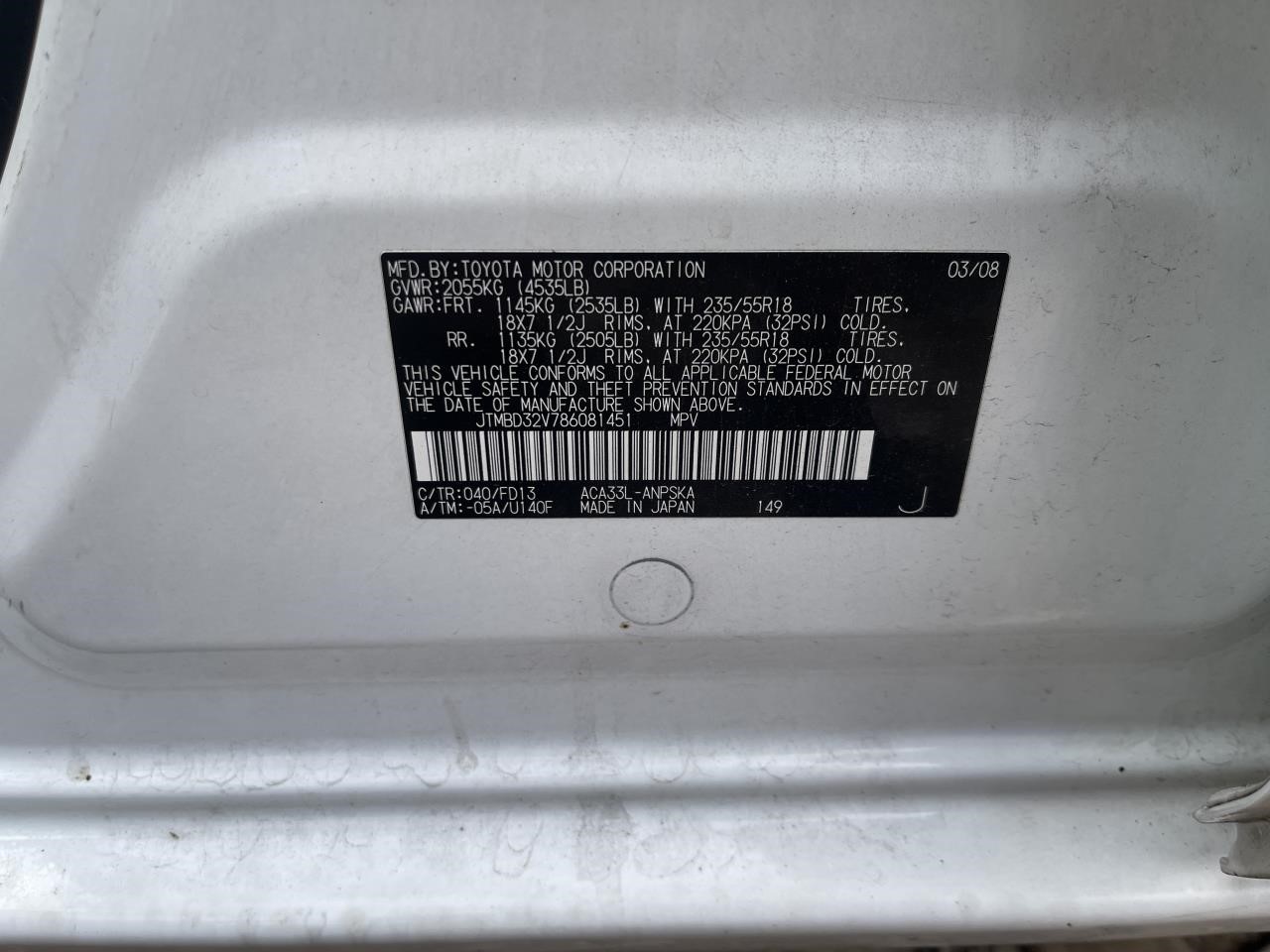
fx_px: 917
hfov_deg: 69.4
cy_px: 476
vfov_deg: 54.9
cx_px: 635
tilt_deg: -33.1
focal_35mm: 25
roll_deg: +0.2
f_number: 1.6
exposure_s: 1/713
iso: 32
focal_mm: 5.1
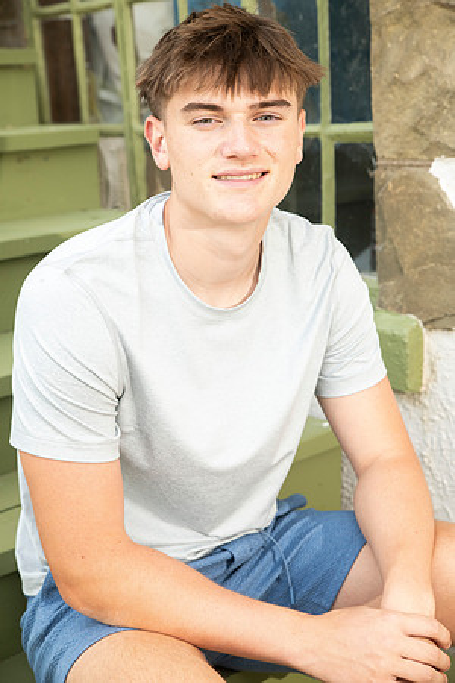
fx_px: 1043
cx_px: 228
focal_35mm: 55
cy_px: 342
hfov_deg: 24.6
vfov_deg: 36.2
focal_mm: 55
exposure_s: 1/160
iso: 320
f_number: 5.6
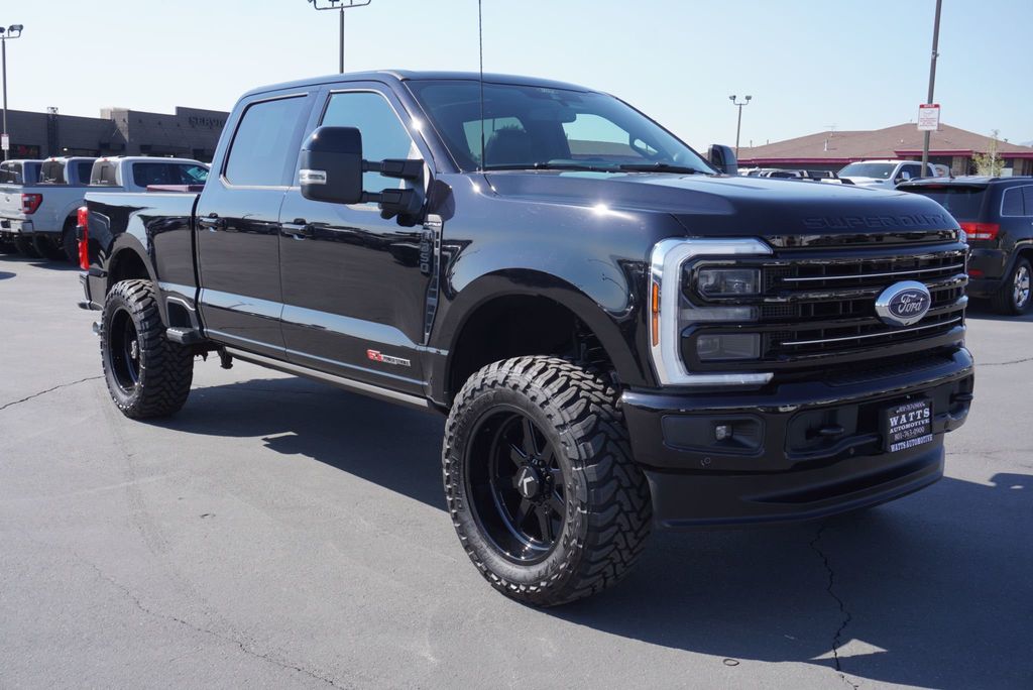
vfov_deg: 36.9
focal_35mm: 36
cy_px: 345
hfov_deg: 53.1
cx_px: 516
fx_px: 1034
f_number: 7.1
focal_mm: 24
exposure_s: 1/200
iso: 100
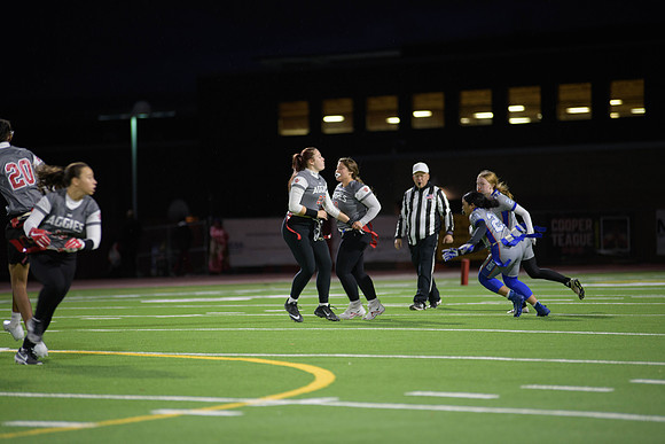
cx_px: 332
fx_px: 3695
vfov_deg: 6.9
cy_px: 222
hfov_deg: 10.3
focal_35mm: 200
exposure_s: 1/200
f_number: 2.8
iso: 1250
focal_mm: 200
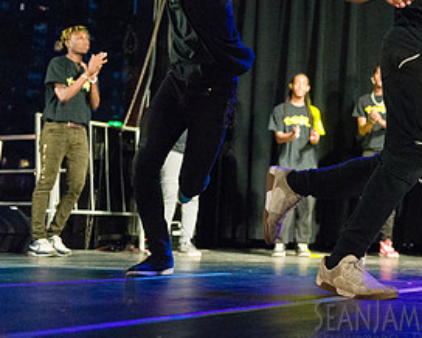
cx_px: 430
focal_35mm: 70
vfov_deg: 21.5
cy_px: 53
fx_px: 875
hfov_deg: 25.7
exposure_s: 1/1000
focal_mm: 35
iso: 4000
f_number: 2.8
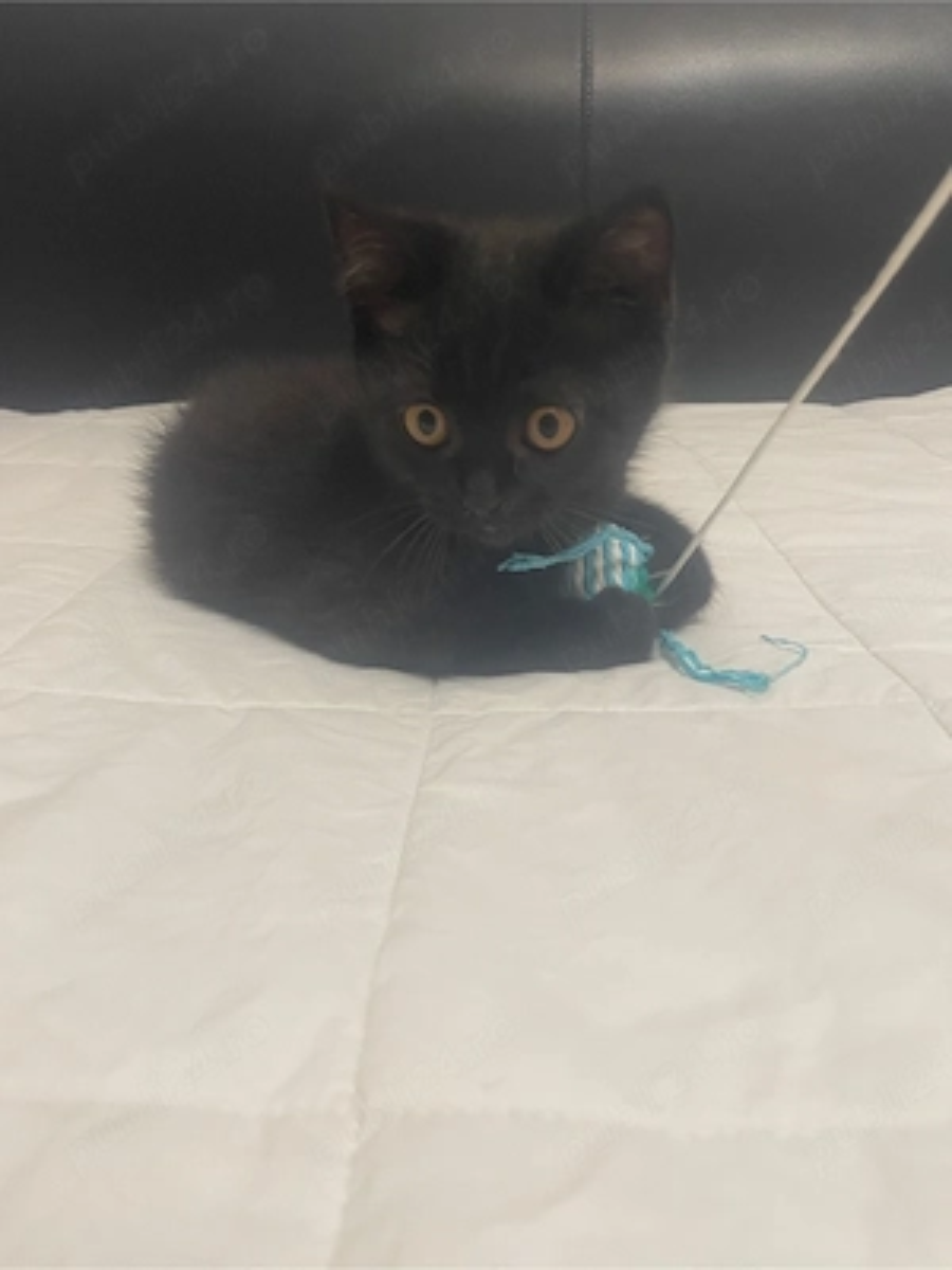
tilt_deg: -21.5
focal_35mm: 26
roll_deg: +2.4
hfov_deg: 53.1
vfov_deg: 67.3
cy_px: 635
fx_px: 953
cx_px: 476
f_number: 1.6
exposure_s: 1/60
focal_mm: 4.2
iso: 200
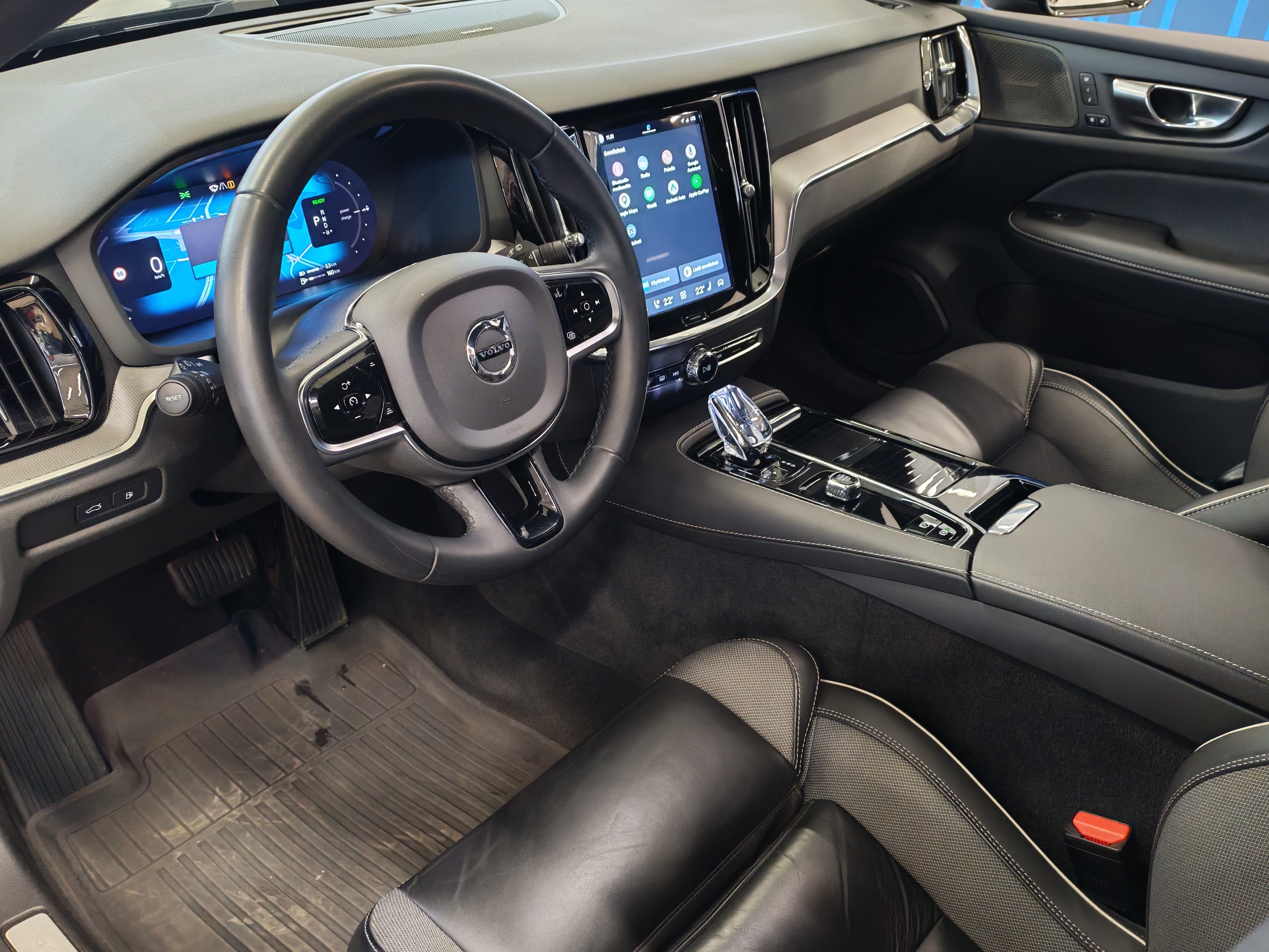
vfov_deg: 44.2
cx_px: 634
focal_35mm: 32
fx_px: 1173
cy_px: 476
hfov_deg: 56.8
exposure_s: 1/50
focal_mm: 6.12
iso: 1600
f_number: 1.9
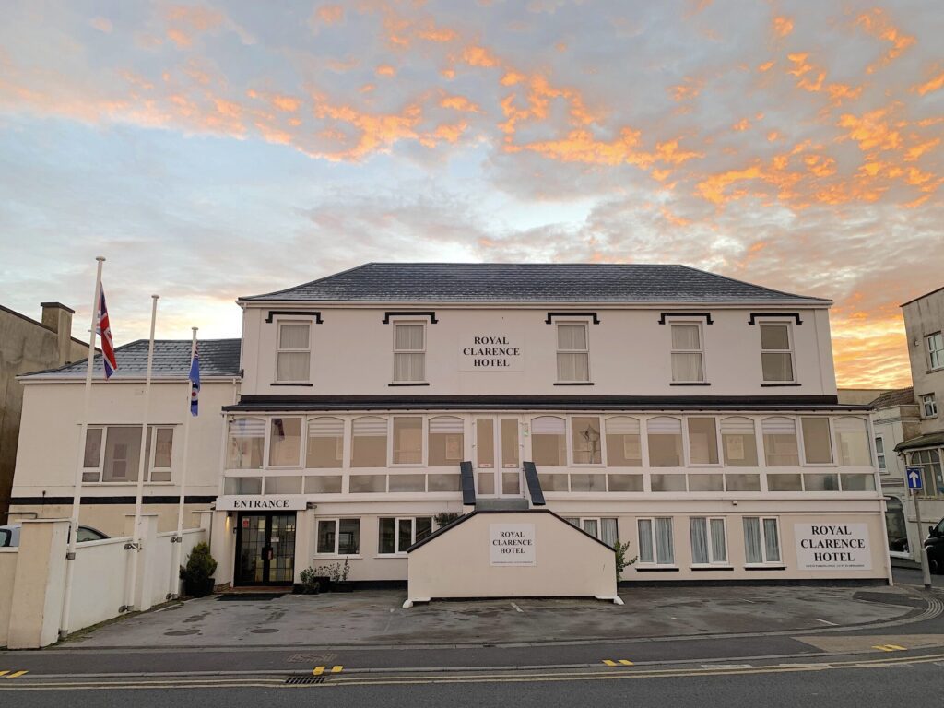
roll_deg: +0.3
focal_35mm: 26
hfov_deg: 67.3
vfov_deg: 53.1
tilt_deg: +12.2
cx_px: 472
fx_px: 709
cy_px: 354
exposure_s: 1/122
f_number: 1.8
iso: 32
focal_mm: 4.25
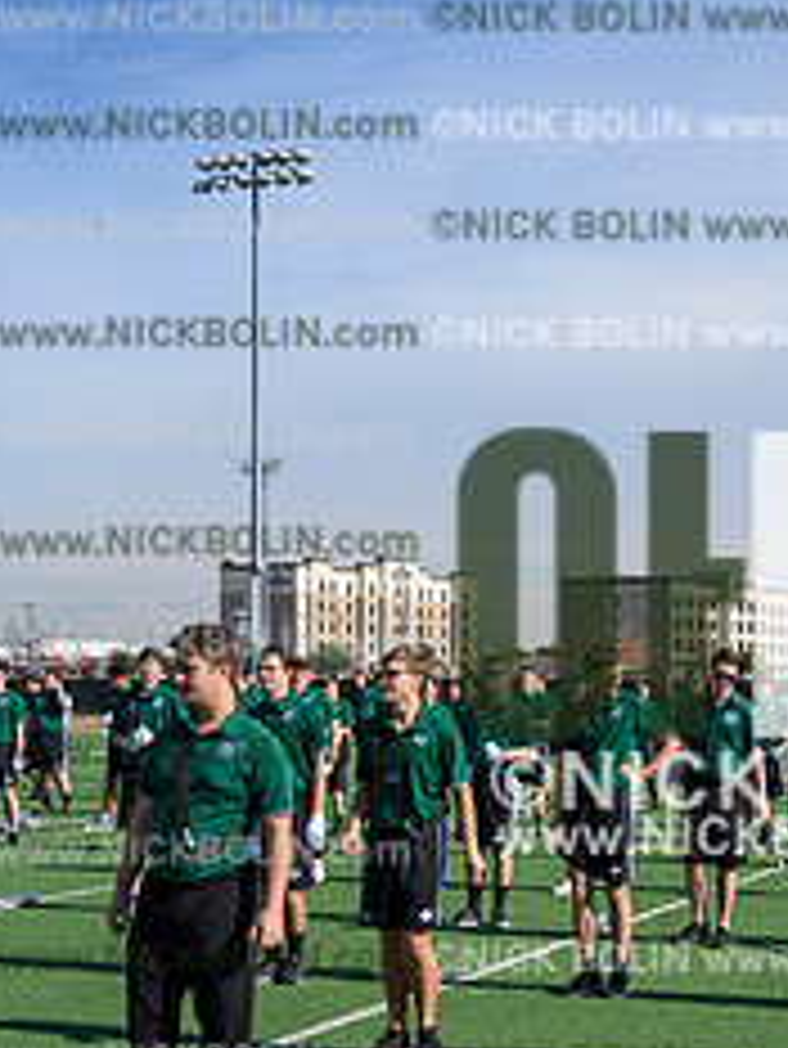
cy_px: 645
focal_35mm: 67
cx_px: 774
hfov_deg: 21.2
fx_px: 2032
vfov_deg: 28.9
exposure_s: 1/3200
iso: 125
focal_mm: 28
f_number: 4
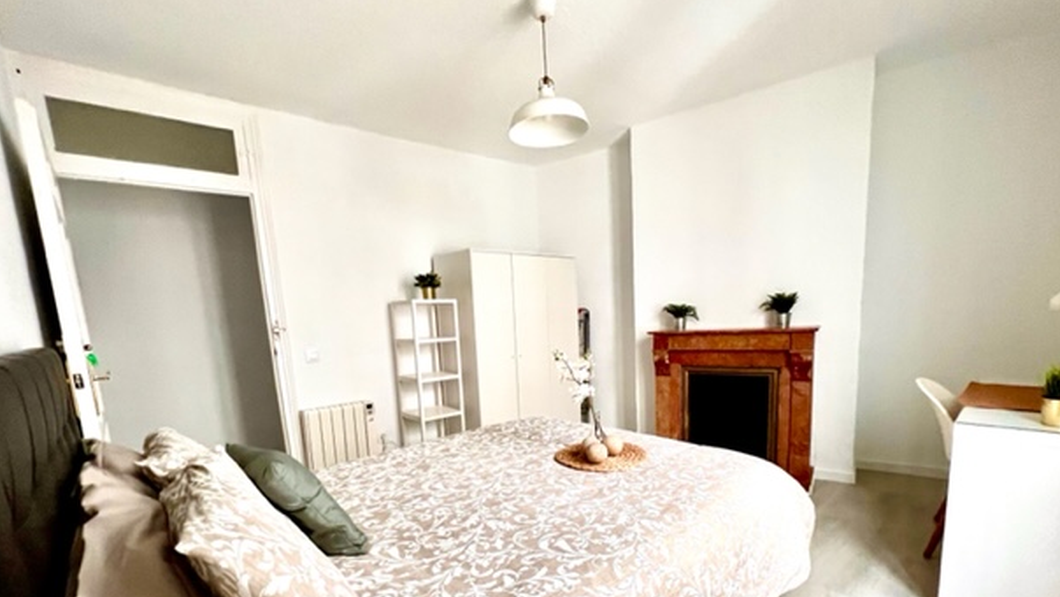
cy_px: 383
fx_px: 422
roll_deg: +3.5
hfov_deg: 103.0
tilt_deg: -9.7
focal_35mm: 15
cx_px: 528
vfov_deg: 69.1
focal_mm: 1.57
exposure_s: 1/99
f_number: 1.8
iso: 250
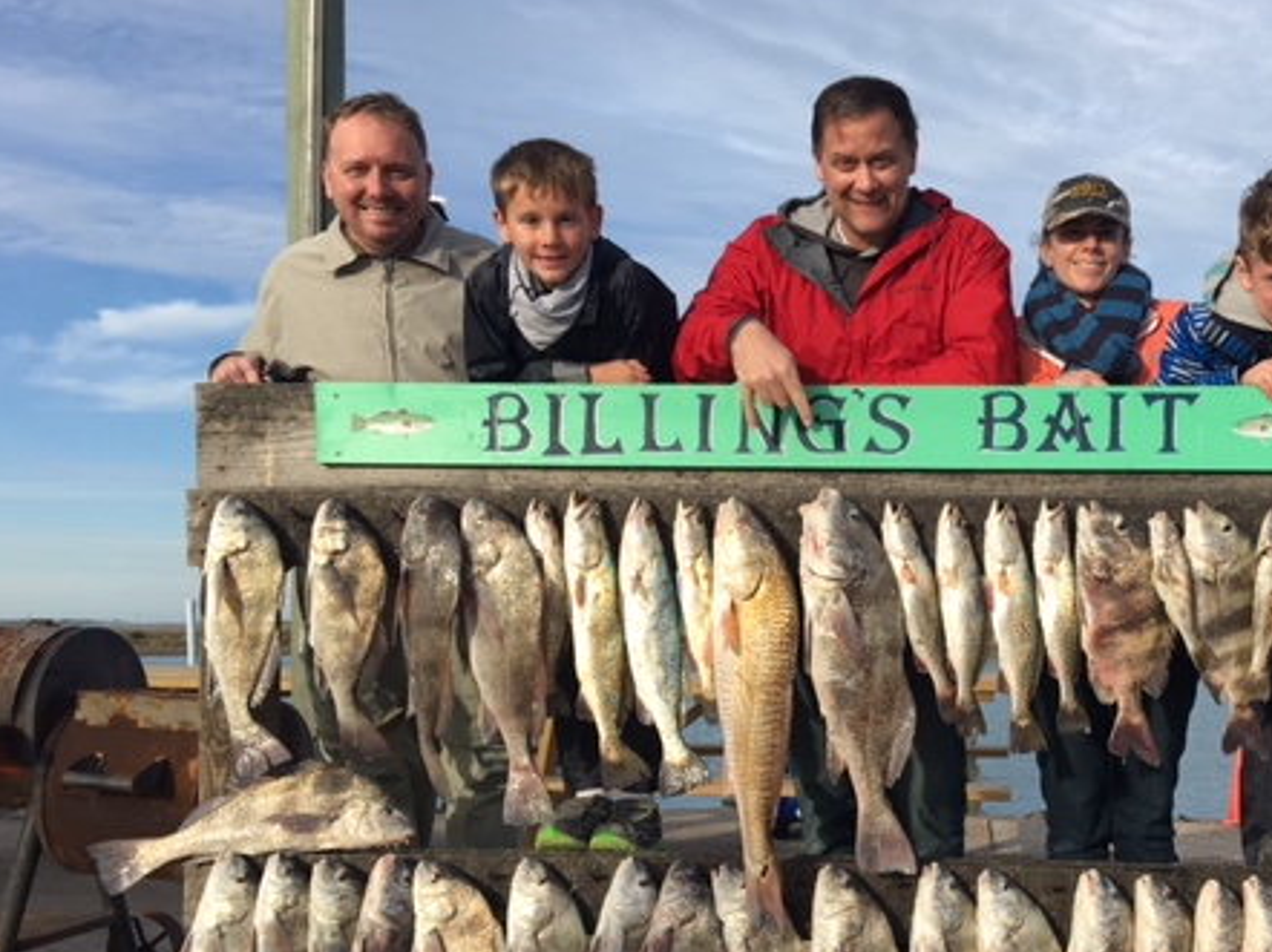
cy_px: 613
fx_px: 1542
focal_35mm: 42
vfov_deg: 34.1
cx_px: 892
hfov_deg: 43.9
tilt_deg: +2.2
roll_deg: +1.0
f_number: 2.2
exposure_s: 1/1131
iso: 25
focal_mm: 4.15
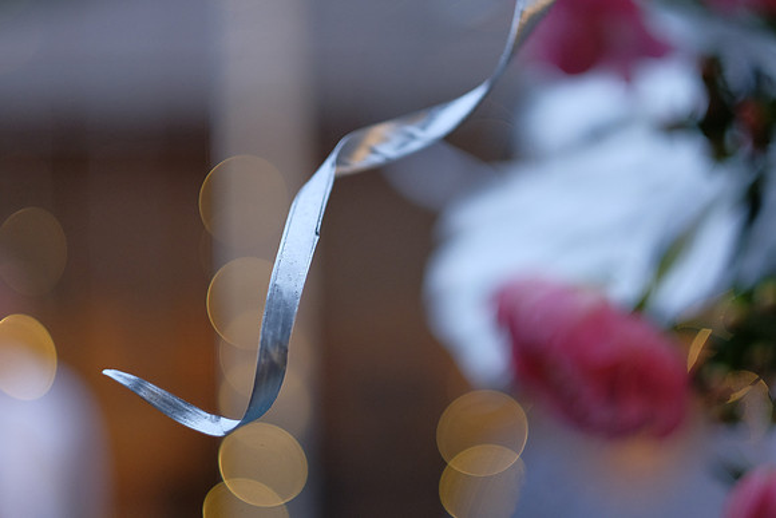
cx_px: 388
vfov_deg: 16.3
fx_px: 1811
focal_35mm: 84
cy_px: 259
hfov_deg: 24.2
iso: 800
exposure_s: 1/420
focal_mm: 56
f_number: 1.2
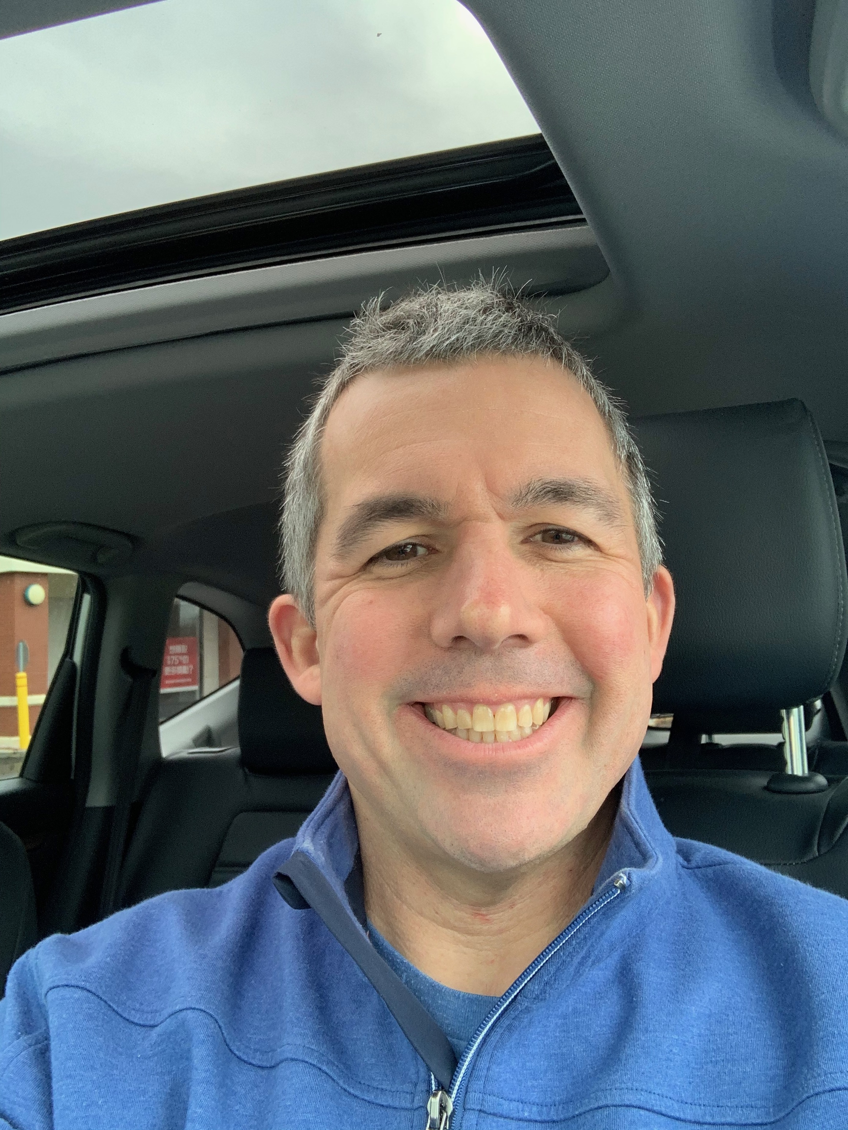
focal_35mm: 32
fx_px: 1045
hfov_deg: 44.2
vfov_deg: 56.8
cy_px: 565
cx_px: 424
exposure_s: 1/121
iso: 64
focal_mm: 2.87
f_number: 2.2
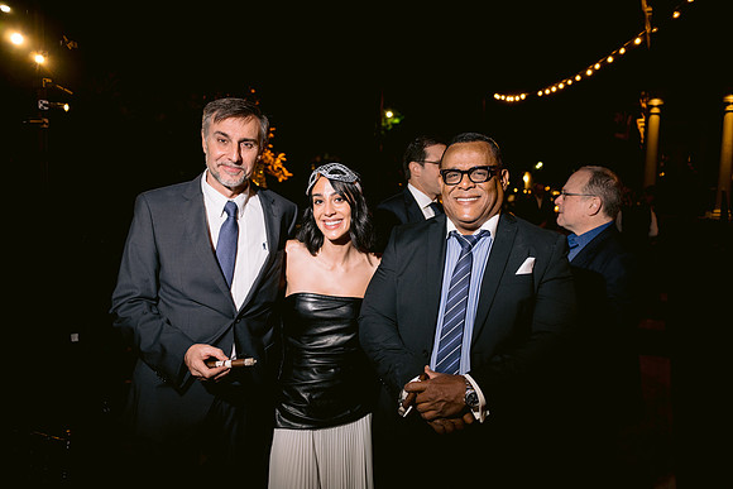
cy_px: 244
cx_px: 366
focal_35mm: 28
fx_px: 570
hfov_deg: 65.5
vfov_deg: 46.4
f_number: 2.8
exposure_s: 1/80
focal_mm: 28
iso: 800
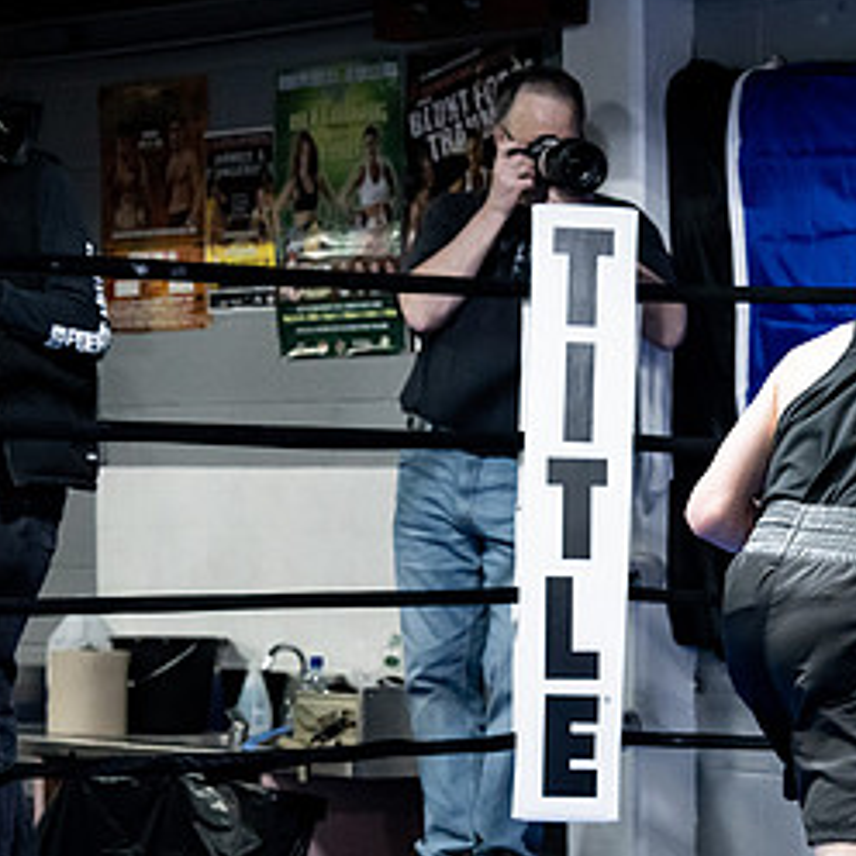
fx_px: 3889
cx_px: 904
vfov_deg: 12.5
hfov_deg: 12.4
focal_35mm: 139
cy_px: 640
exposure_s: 1/1000
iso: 8000
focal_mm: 70
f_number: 2.8
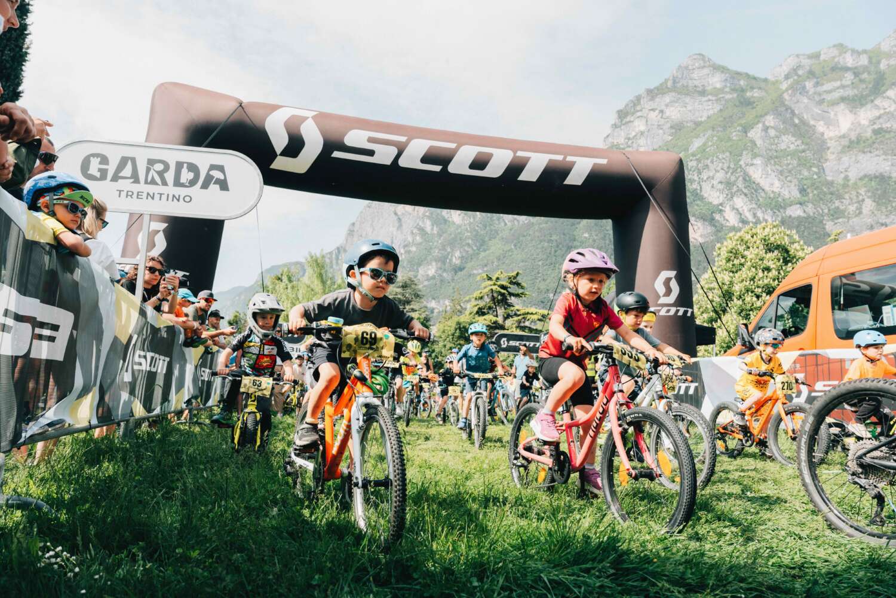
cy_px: 299
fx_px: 597
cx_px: 448
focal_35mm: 24
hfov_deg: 73.7
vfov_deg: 53.1
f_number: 5
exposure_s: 1/1000
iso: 200
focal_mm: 24
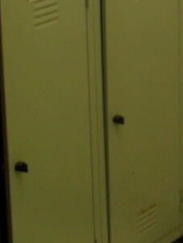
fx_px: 775
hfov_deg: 13.0
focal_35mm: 110
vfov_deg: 16.5
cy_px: -104
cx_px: 237
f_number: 3
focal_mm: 6.3
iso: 80
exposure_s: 1/90
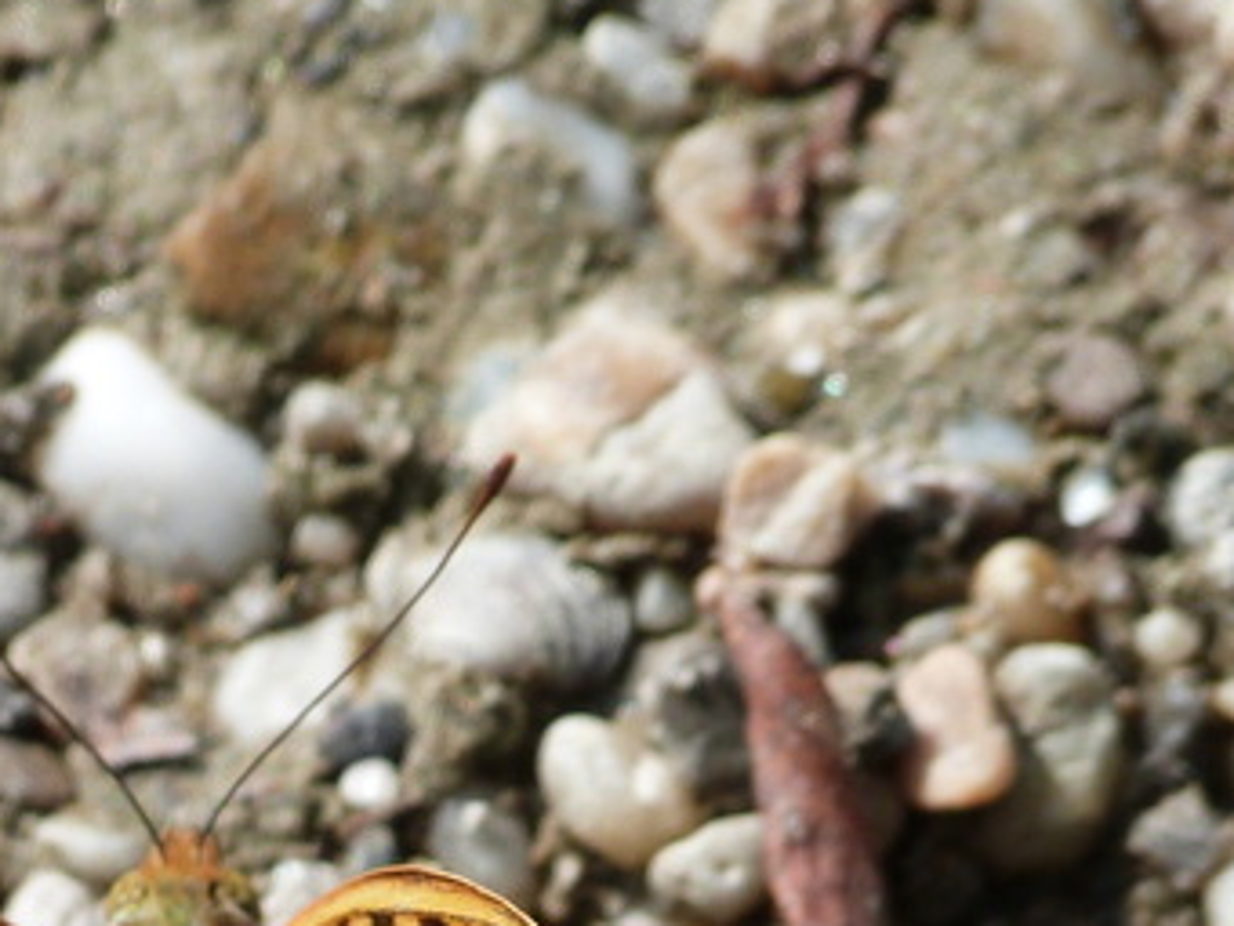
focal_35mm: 1583
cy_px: 991
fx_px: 56431
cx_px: 198
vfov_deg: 0.9
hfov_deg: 1.3
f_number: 5.6
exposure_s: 1/500
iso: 125
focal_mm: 108
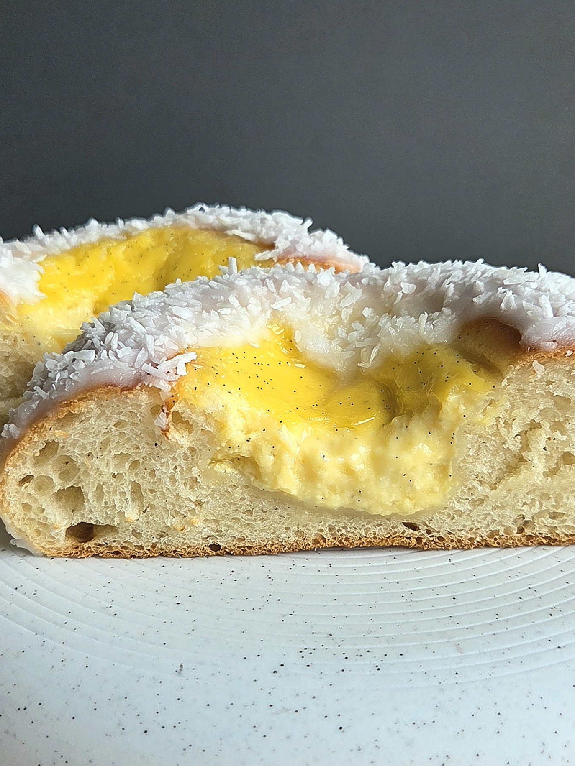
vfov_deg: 59.9
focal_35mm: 30
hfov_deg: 46.5
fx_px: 664
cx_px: 350
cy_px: 358
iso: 64
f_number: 1.8
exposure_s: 1/182
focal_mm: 5.4
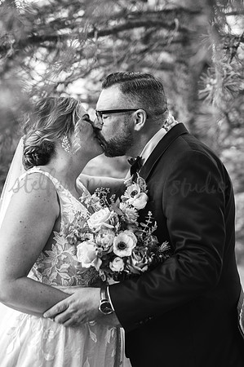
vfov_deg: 39.6
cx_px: 122
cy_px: 184
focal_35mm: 50
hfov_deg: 26.9
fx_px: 509
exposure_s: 1/250
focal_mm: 50
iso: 125
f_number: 2.2
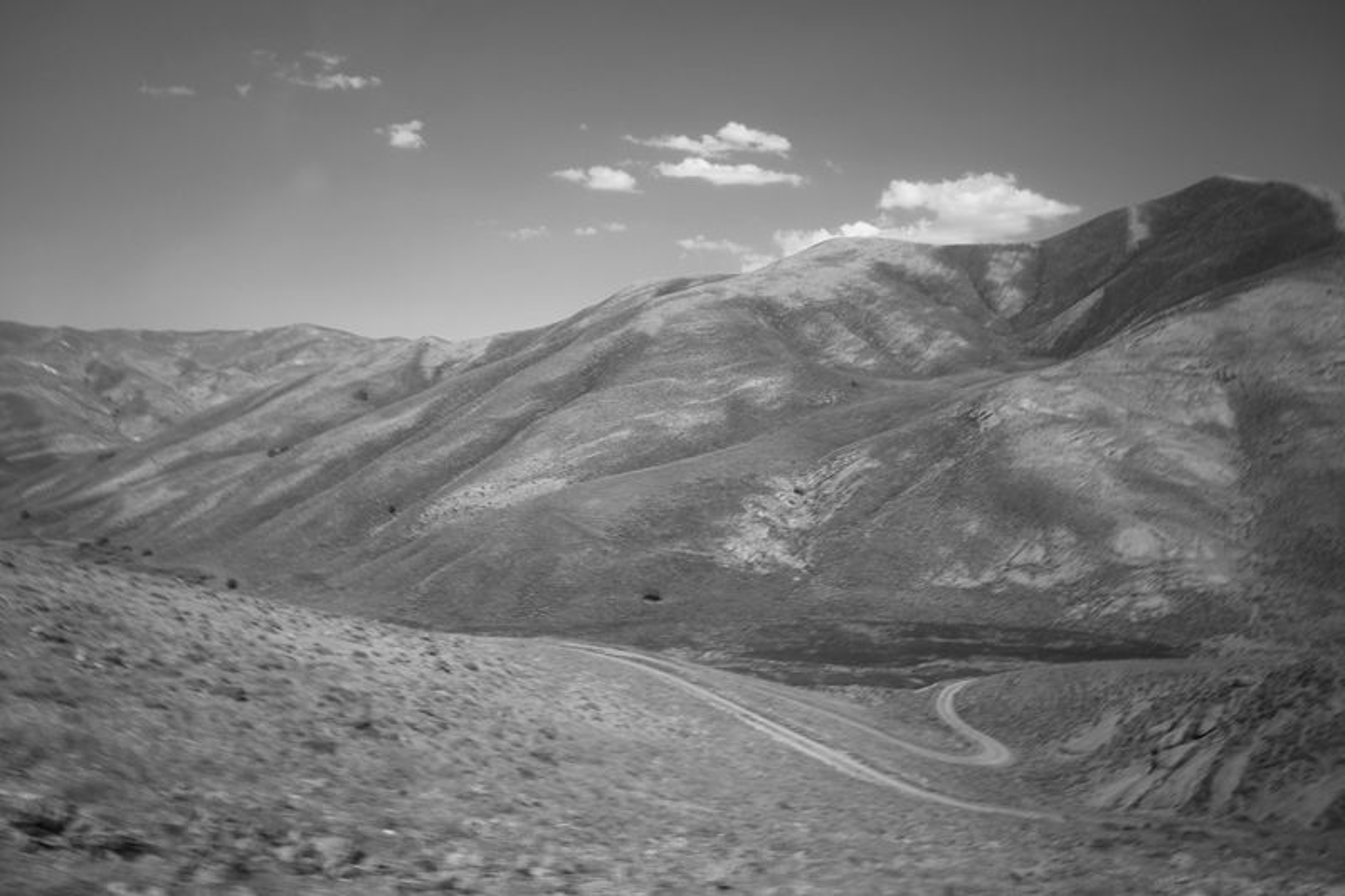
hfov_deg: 73.8
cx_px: 672
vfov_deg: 53.1
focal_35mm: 24
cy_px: 448
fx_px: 896
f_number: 2.8
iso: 320
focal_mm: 16
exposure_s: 1/100
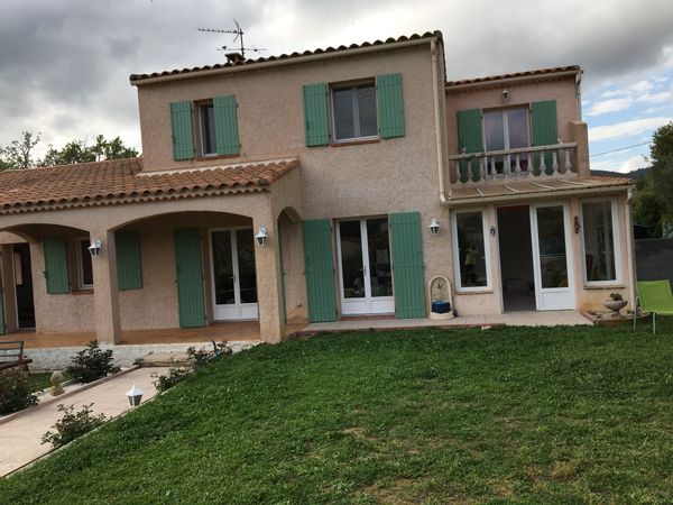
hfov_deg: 61.7
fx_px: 564
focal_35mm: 29
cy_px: 252
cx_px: 336
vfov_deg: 48.2
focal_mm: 4.15
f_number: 2.2
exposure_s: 1/699
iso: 25
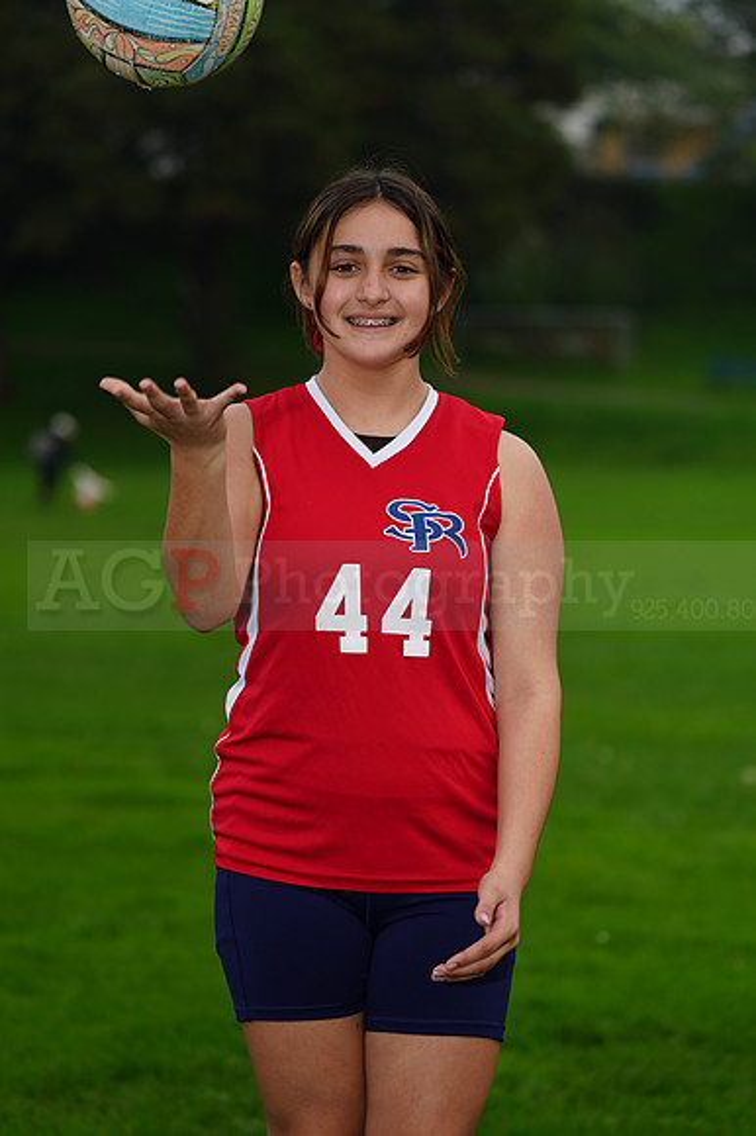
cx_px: 378
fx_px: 5172
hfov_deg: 8.4
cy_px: 568
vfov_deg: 12.5
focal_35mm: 164
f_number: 5.6
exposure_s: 1/250
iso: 200
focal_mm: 164
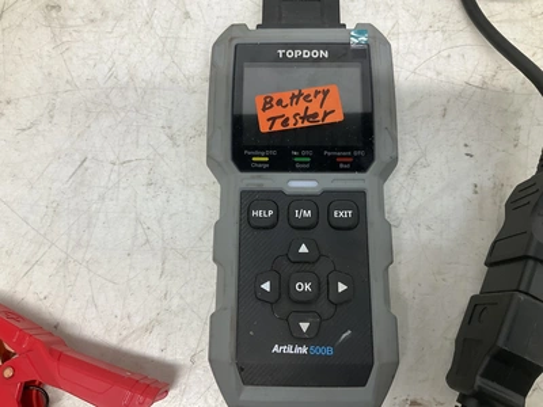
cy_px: 204
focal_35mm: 29
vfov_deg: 48.2
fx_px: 455
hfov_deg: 61.7
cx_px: 272
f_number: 1.8
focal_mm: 3
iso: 64
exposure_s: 1/120
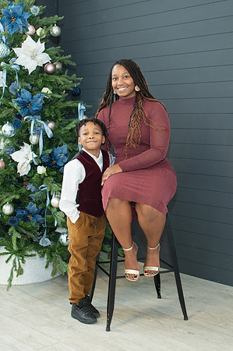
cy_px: 175
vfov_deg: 35.4
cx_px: 122
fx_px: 549
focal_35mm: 56
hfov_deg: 24.0
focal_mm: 35
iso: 500
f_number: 3.5
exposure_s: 1/200
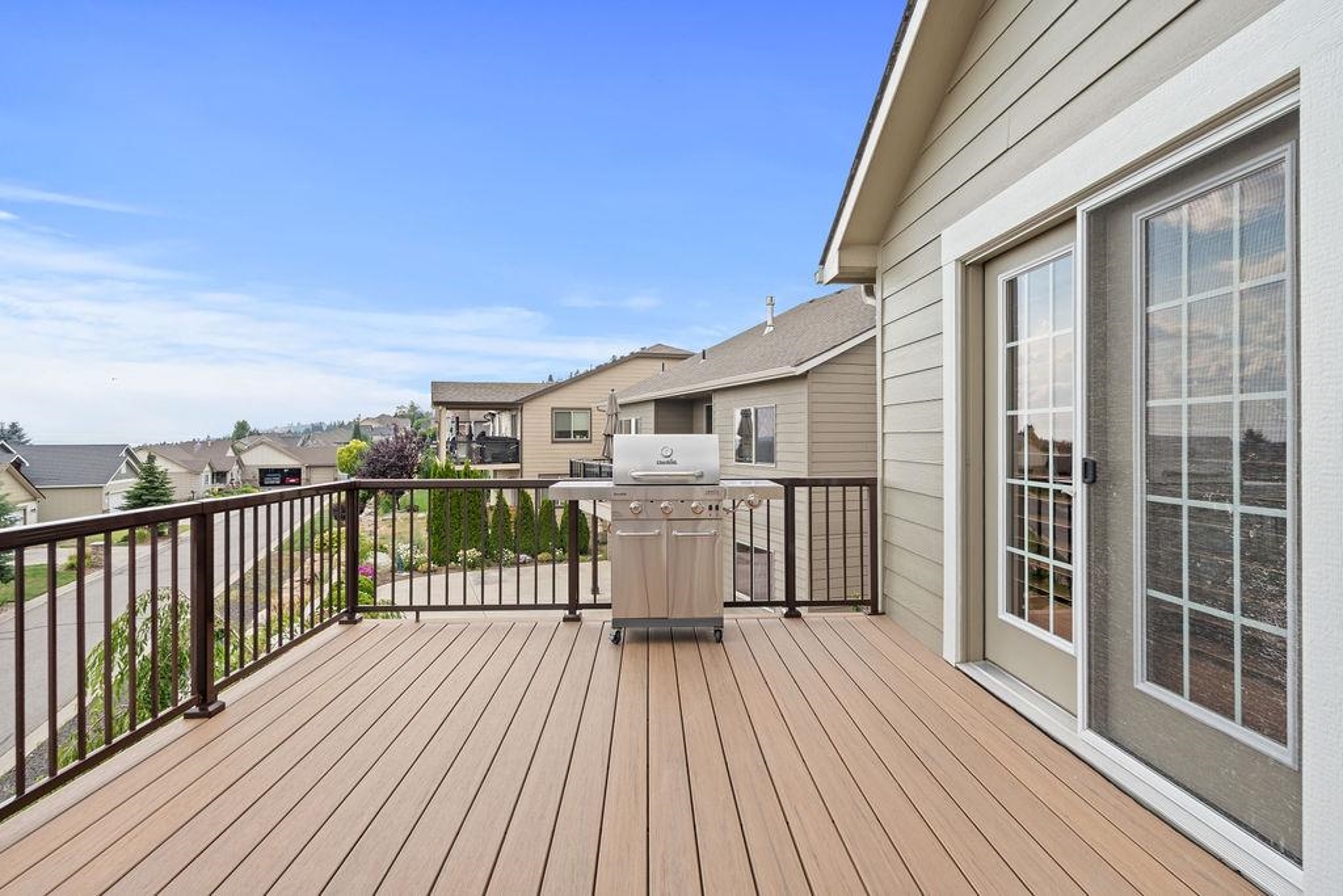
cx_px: 672
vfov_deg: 66.0
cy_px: 448
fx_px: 690
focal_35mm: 18
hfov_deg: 88.4
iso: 100
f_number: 8
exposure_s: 1/30
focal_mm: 18.5
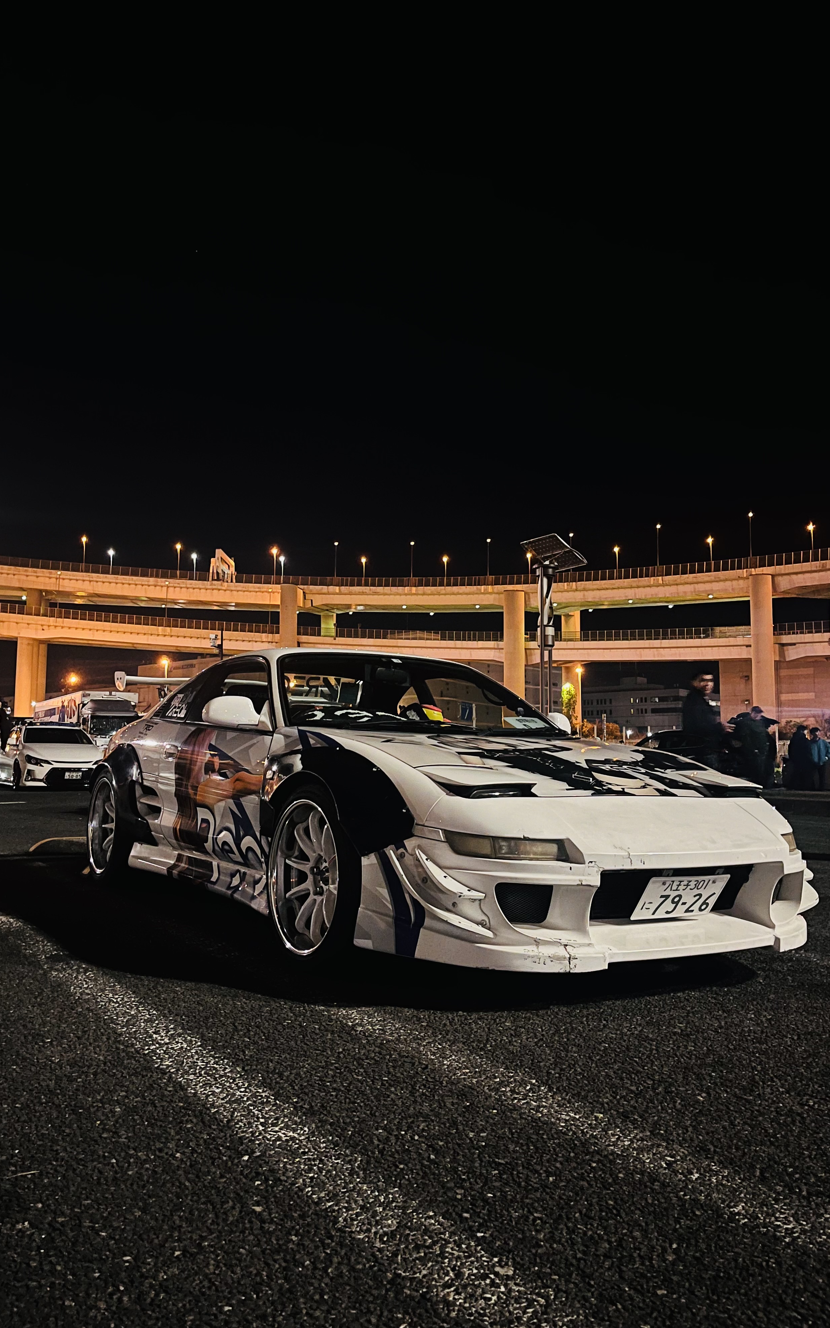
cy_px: 657
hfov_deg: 44.5
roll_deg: -0.1
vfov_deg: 66.5
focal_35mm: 28
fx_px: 1014
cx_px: 385
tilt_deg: +5.7
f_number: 1.6
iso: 640
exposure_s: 1/17
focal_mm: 5.1
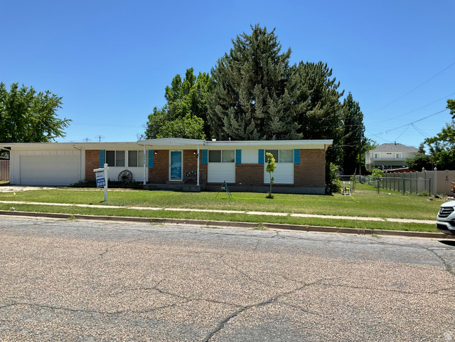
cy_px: 171
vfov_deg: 48.2
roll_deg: +0.0
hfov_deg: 61.7
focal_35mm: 29
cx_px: 228
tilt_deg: -1.4
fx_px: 381
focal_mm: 3
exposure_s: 1/1786
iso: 16
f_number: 1.8
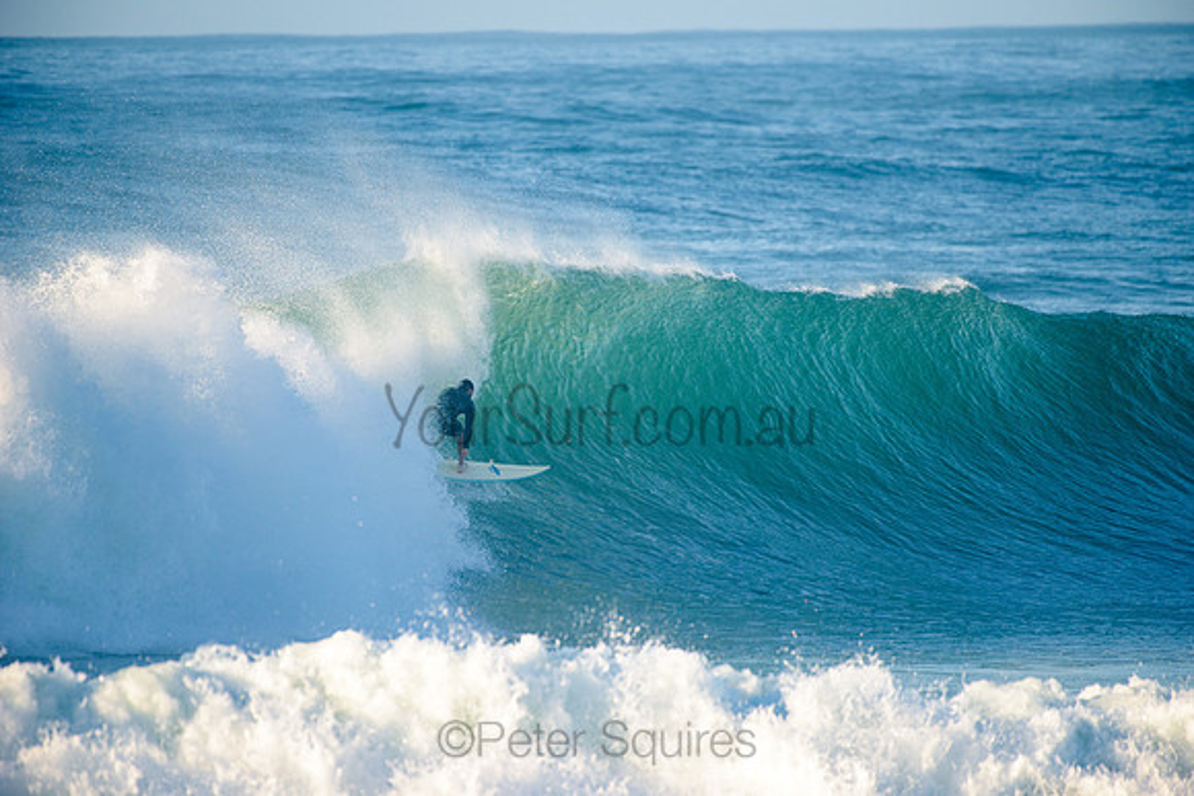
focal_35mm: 500
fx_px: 16590
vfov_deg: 2.8
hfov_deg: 4.1
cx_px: 597
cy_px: 398
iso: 320
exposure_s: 1/1600
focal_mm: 500
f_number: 5.6
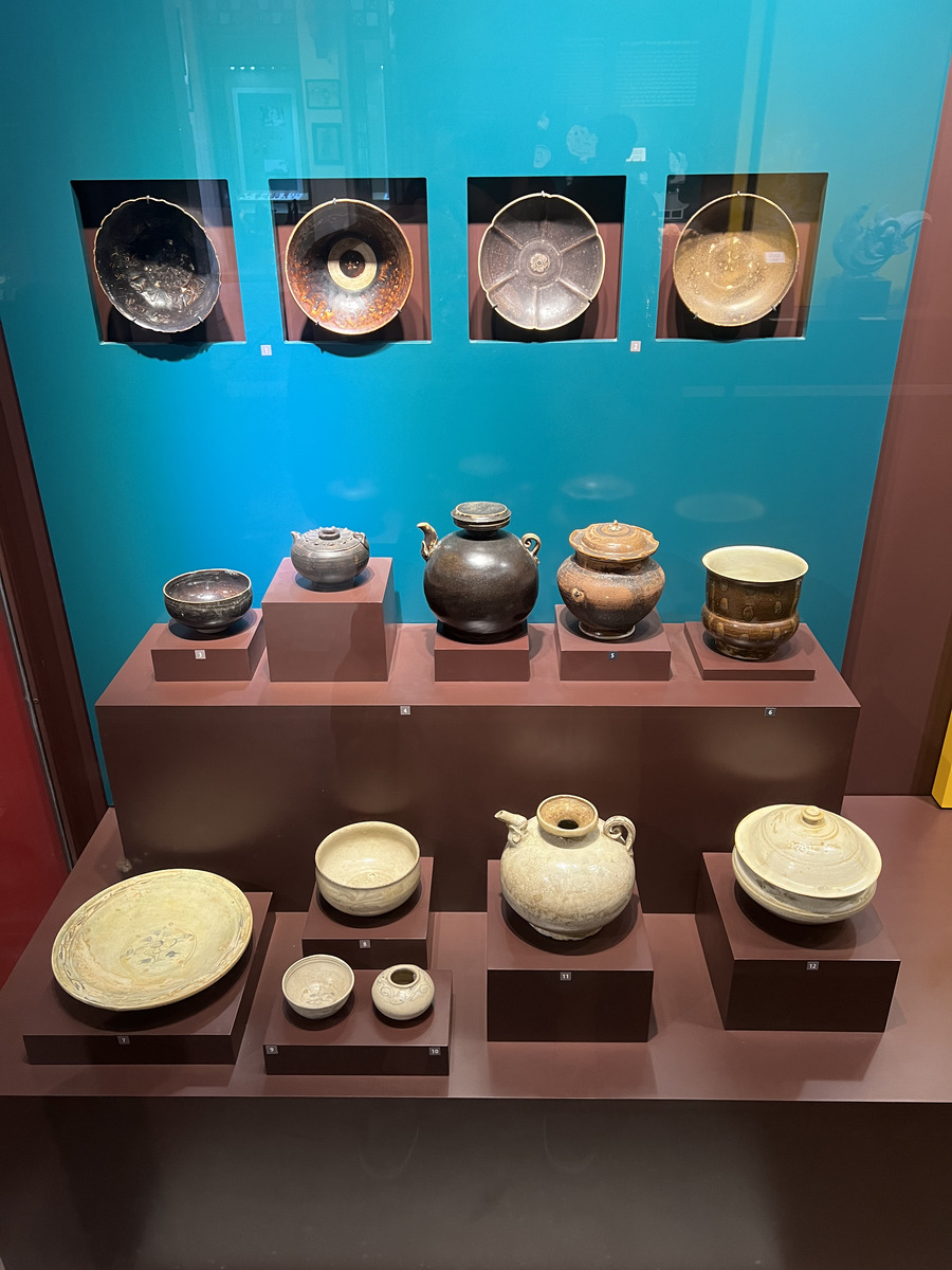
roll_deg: +0.2
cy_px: 635
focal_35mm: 26
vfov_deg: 67.3
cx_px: 476
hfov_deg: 53.1
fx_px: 953
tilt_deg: -26.3
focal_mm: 5.7
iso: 250
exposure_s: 1/50
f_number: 1.5
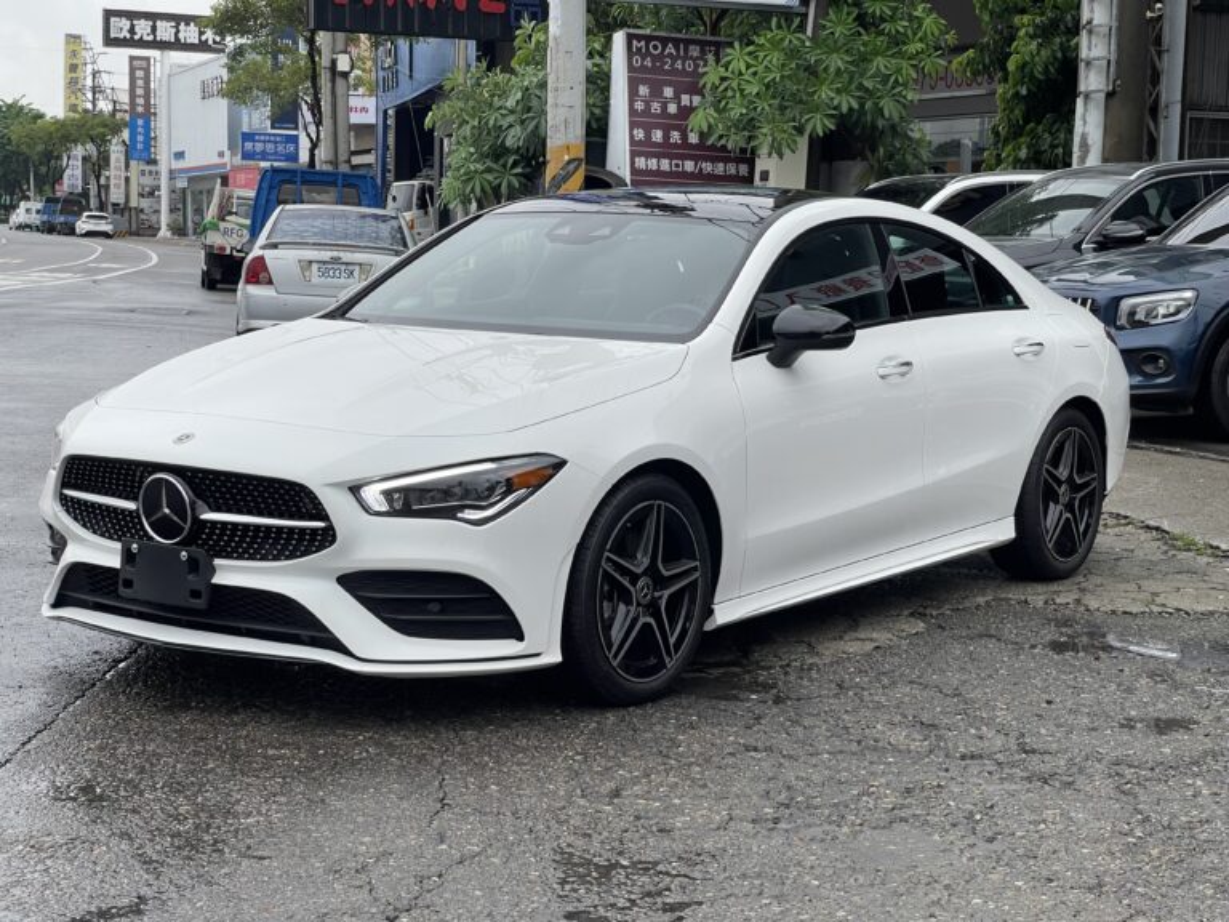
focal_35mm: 64
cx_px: 614
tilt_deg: -5.5
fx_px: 2272
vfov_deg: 22.9
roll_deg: -1.7
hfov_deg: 30.3
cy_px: 461
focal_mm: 7.5
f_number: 2.2
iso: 20
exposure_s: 1/283
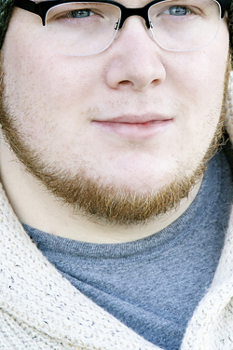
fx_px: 2605
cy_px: 97
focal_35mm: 268
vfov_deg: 7.7
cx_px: 109
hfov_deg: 5.1
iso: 1600
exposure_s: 1/250
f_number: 8
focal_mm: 105
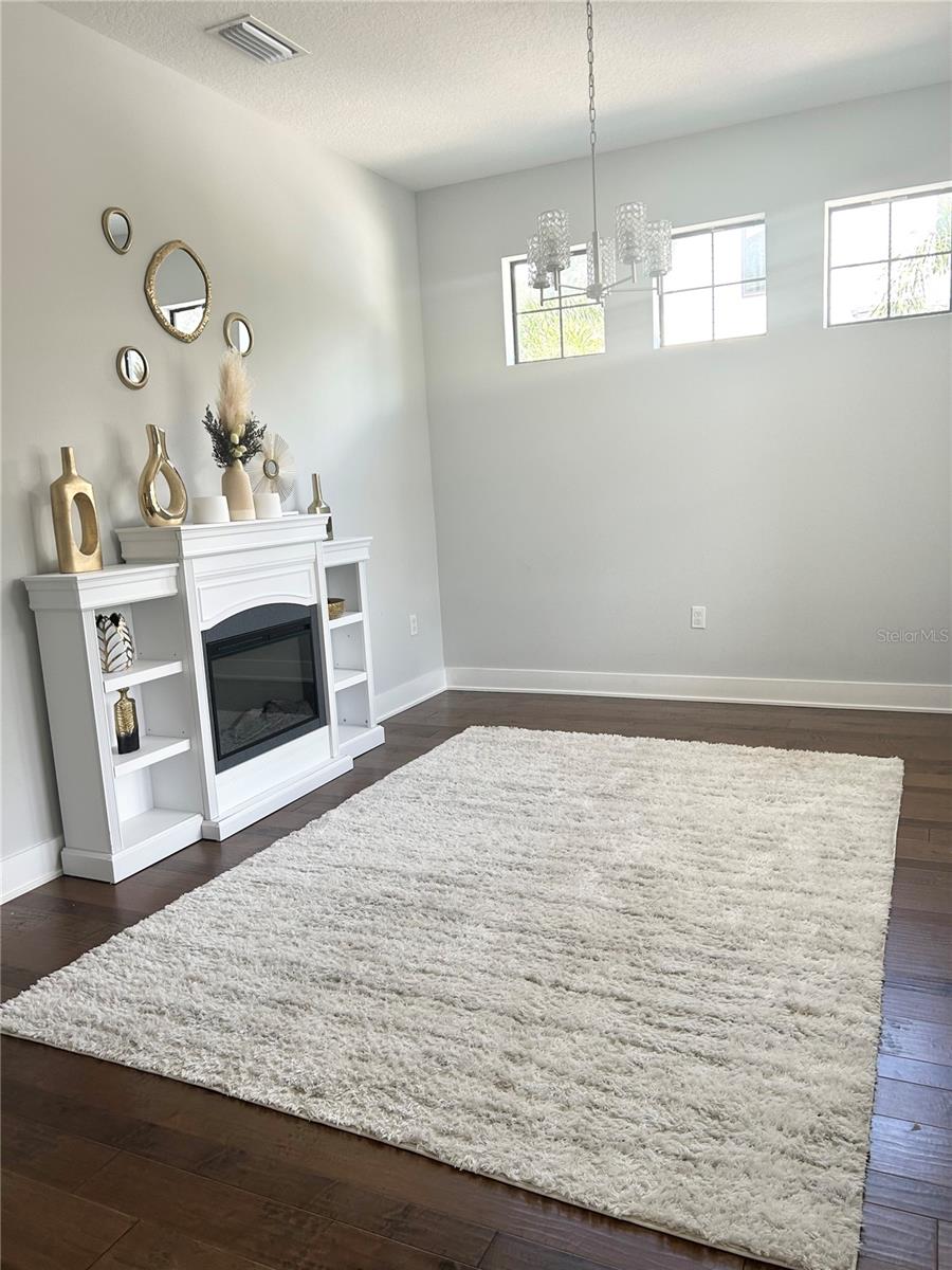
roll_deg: +3.4
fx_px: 953
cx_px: 476
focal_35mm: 26
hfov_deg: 53.1
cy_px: 635
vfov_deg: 67.3
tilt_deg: -8.5
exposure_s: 1/120
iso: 64
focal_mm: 5.7
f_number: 1.5
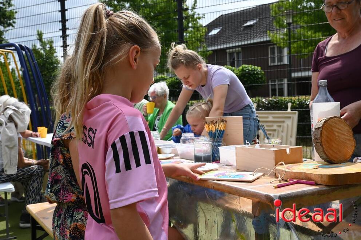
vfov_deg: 31.8
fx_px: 421
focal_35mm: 42
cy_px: 120
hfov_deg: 46.4
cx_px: 180
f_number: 13
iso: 640
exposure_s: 1/640
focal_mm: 42
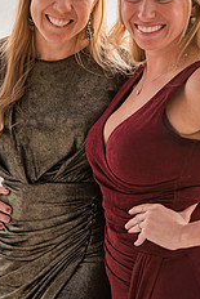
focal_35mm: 165
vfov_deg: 12.4
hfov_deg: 8.3
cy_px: 146
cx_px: 97
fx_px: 1373
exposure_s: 1/160
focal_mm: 85
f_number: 1.8
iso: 200
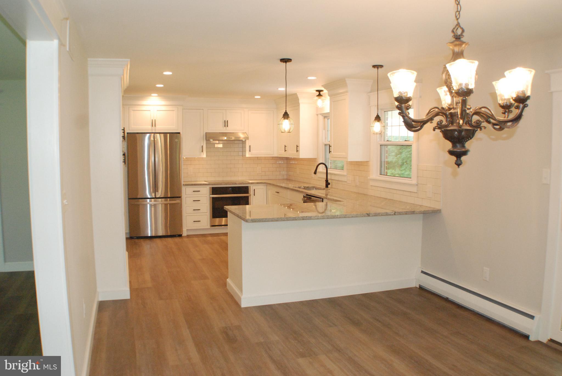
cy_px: 188
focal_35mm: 39
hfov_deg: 49.5
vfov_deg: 34.3
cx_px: 281
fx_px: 609
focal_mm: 26
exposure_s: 1/200
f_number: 4.2
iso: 1600
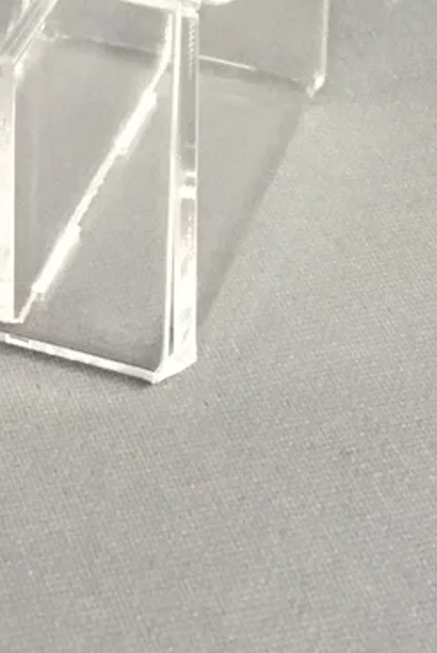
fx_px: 2381
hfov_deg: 10.4
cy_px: -477
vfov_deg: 14.1
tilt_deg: -22.2
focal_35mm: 131
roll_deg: -2.3
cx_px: 18
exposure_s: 1/33
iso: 200
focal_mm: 4.15
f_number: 2.2
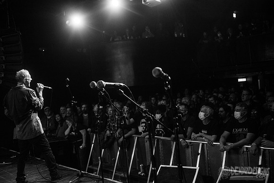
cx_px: 137
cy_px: 92
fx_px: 266
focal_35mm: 35
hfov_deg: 54.4
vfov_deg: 37.9
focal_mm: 35
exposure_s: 1/160
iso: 2000
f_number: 3.2
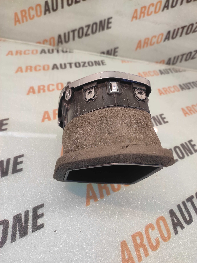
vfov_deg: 91.1
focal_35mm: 17
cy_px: 132
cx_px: 98
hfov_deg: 74.7
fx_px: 129
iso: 208
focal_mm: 4.74
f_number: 1.79
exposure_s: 1/33
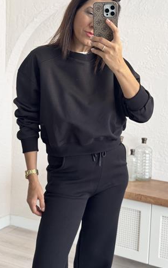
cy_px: 131
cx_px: 87
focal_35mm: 54
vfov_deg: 37.5
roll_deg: -2.3
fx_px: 396
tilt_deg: -24.5
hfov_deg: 24.0
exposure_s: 1/121
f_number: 1.78
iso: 80
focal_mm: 6.76
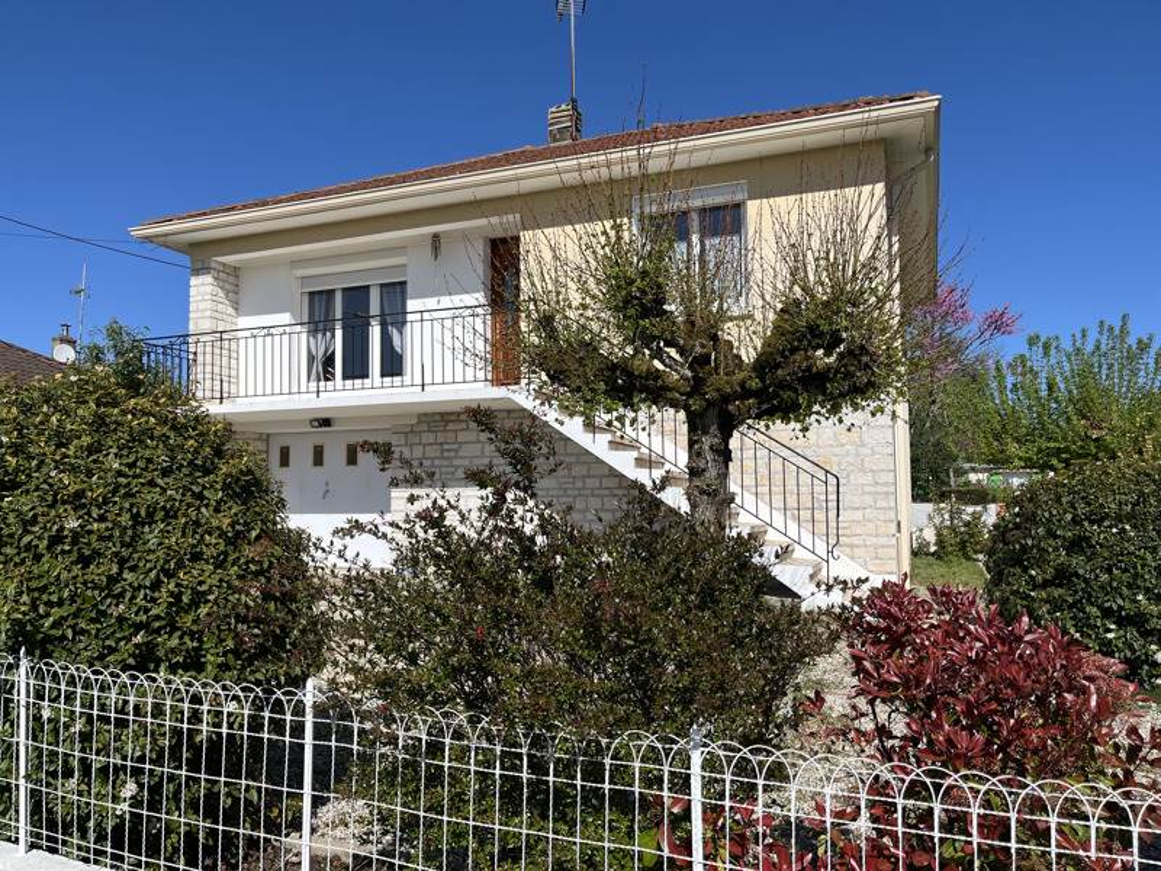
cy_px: 436
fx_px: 872
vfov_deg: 53.1
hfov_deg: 67.3
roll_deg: +0.3
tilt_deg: +5.3
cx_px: 580
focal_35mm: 26
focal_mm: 5.1
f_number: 1.6
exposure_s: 1/5848
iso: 50
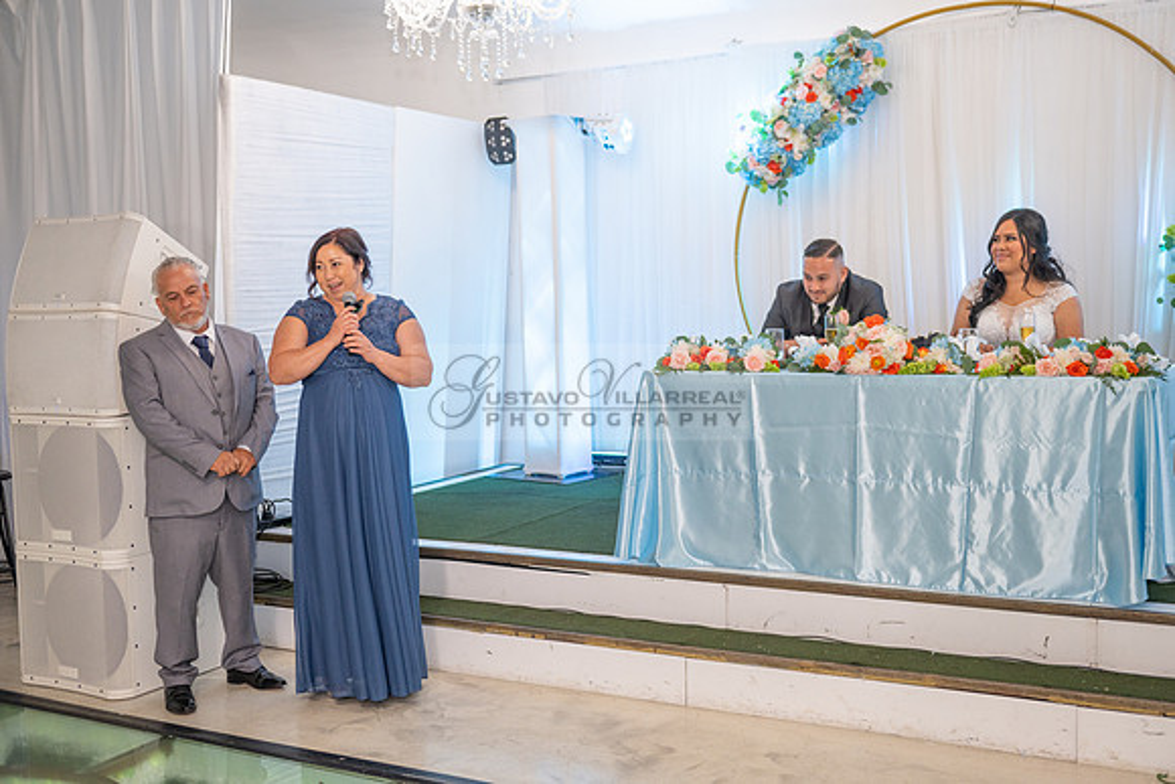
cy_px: 392
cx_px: 588
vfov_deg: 35.1
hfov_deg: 50.7
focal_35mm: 38
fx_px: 1241
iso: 1000
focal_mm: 38
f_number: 3.2
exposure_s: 1/160
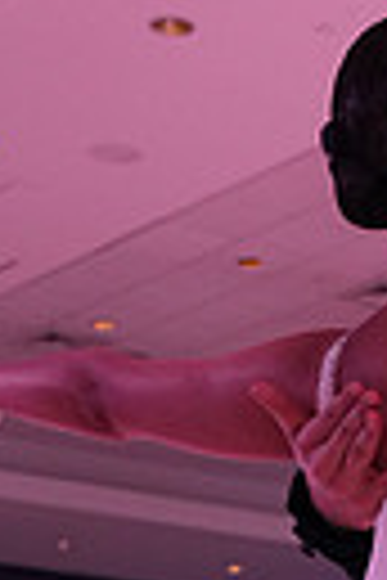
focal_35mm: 153
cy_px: 931
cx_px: 677
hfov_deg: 8.6
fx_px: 2467
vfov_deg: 12.6
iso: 2500
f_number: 5
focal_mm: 34
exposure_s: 1/250
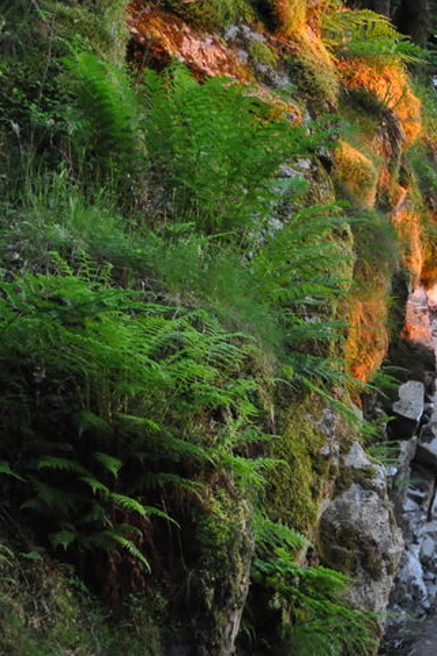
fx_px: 2805
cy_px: 273
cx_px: 506
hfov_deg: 8.8
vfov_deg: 13.3
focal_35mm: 154
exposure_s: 1/50
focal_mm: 55
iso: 3200
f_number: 4.5
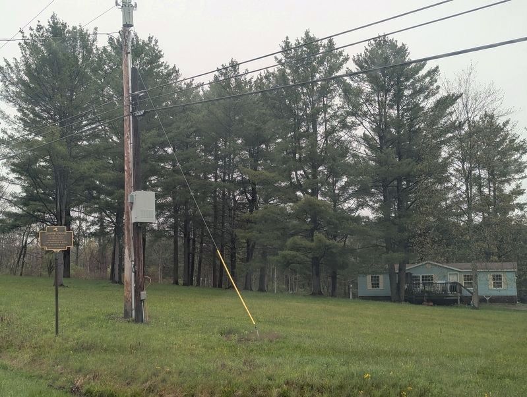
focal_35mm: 48
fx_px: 732
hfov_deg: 39.6
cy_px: 198
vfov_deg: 30.4
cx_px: 264
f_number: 1.85
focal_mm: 6.81
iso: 47
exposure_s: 1/388
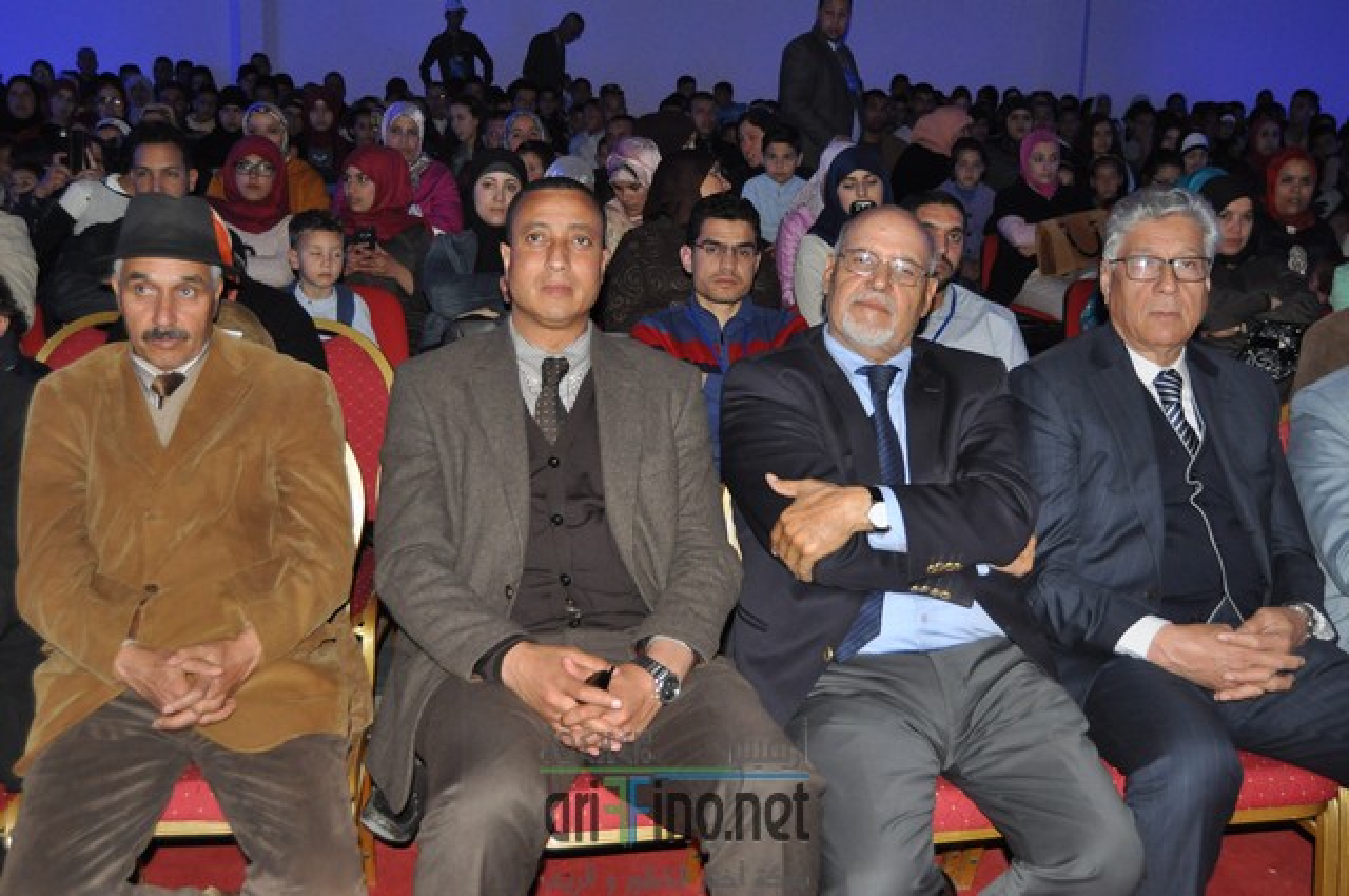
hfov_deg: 49.6
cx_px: 674
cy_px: 448
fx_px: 1460
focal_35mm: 39
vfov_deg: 34.1
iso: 800
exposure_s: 1/60
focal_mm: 26
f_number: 4
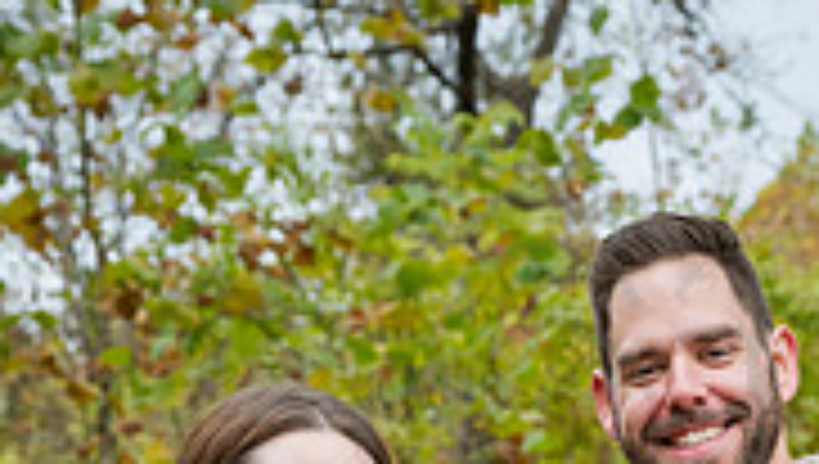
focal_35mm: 124
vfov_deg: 9.4
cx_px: 572
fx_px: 2697
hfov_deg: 17.2
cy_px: 842
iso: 400
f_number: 5
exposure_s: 1/500
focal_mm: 48
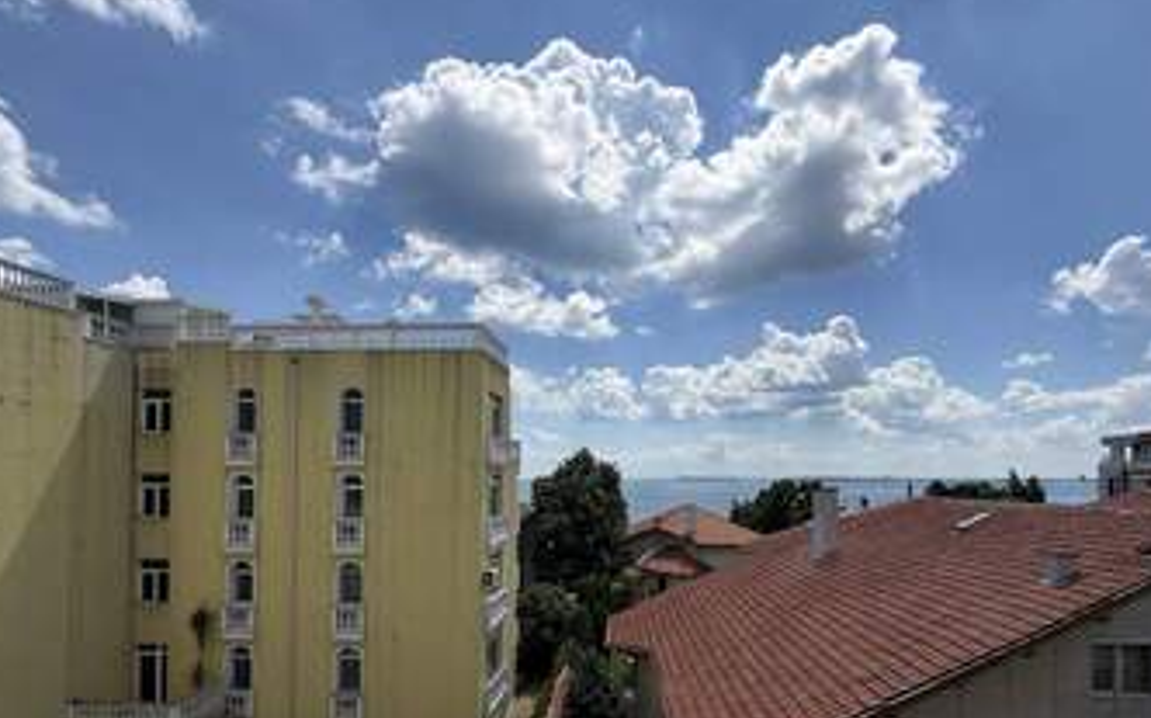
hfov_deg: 94.1
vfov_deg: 66.3
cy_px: 470
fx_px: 533
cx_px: 634
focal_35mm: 17
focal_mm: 2.22
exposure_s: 1/3460
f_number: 2.2
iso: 50
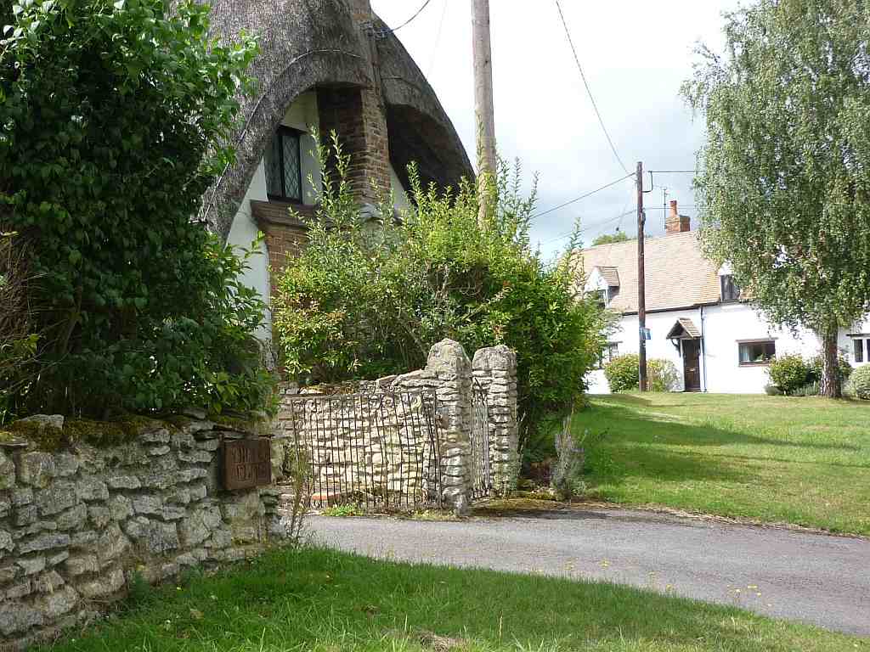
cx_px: 435
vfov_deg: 42.9
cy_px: 326
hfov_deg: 55.4
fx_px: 829
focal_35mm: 33
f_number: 2.8
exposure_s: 1/640
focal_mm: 5.5
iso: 80
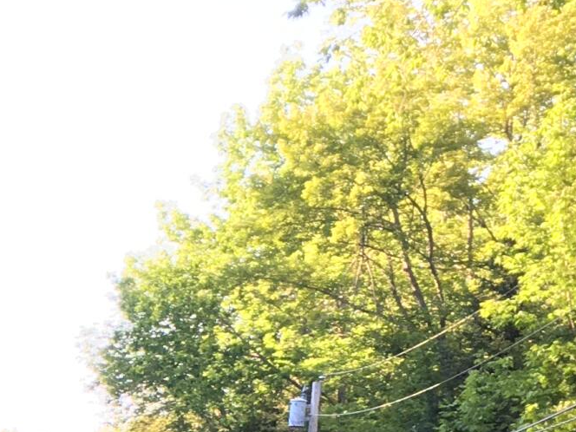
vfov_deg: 10.6
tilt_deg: -5.5
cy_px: 787
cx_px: -258
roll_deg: +0.6
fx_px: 2180
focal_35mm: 131
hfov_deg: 14.2
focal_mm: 4.15
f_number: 2.2
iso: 32
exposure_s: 1/120
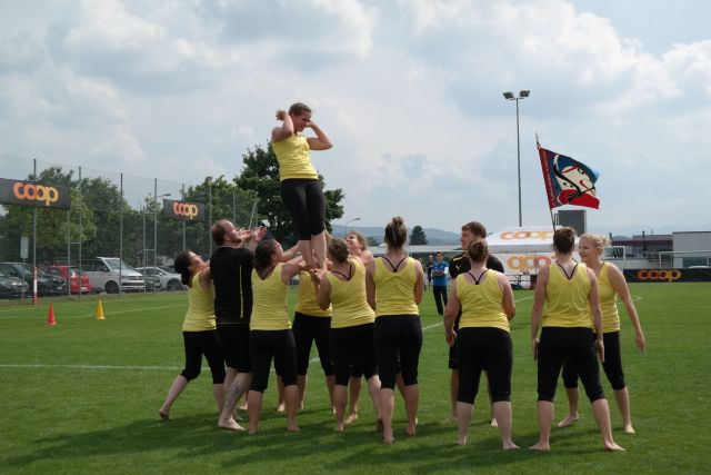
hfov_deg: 42.7
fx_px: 909
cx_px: 356
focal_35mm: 46
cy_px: 238
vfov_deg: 29.3
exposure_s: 1/320
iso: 100
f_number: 7.1
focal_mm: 30
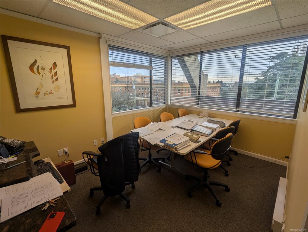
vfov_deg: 78.2
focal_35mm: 16
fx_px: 143
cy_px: 116
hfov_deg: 94.4
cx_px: 154
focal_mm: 2.35
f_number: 2.2
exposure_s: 1/318
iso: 39
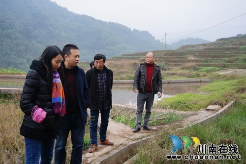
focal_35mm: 38
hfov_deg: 51.3
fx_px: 256
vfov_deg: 35.4
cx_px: 123
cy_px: 82
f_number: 4.5
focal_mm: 25
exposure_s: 1/60
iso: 160
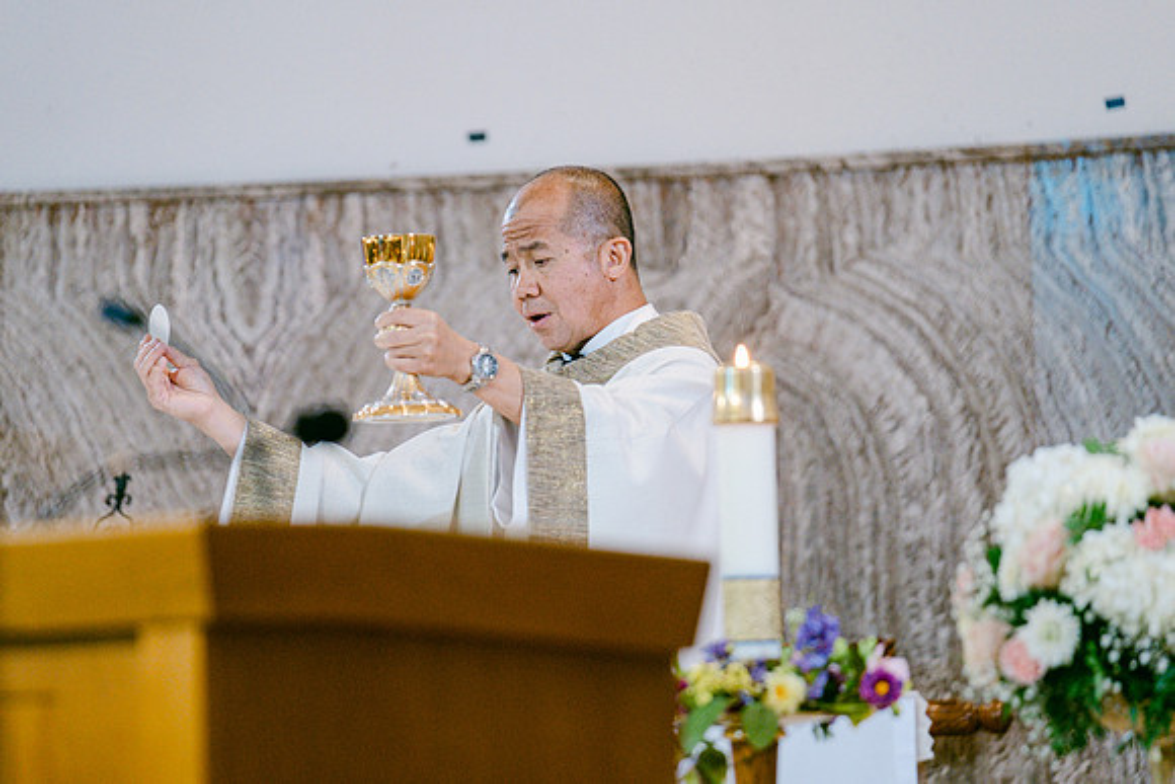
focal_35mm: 217
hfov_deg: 9.5
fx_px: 7094
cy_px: 362
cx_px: 543
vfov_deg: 6.3
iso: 1600
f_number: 2.8
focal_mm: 134.4
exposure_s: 1/80
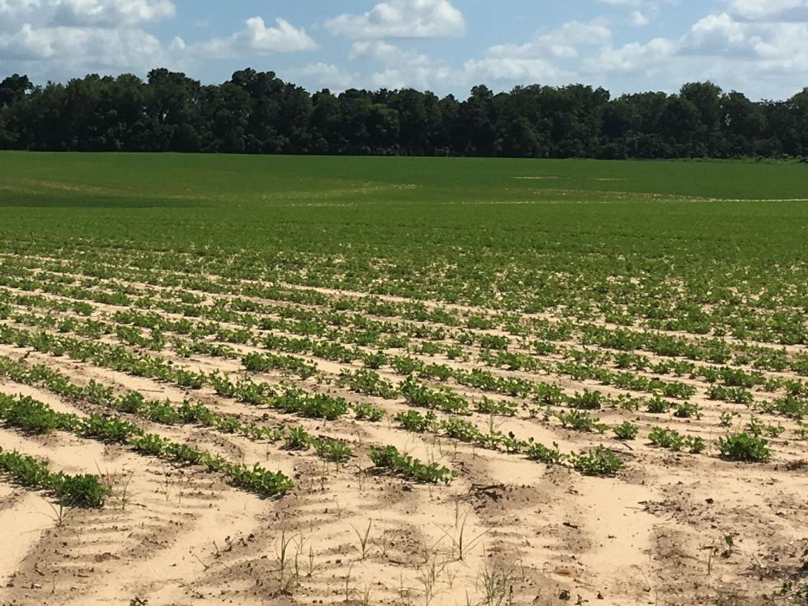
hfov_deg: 22.4
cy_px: 117
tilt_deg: +0.8
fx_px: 2007
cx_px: 129
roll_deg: -1.2
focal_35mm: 86
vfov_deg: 17.0
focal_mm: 4.15
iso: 25
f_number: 2.2
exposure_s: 1/2849
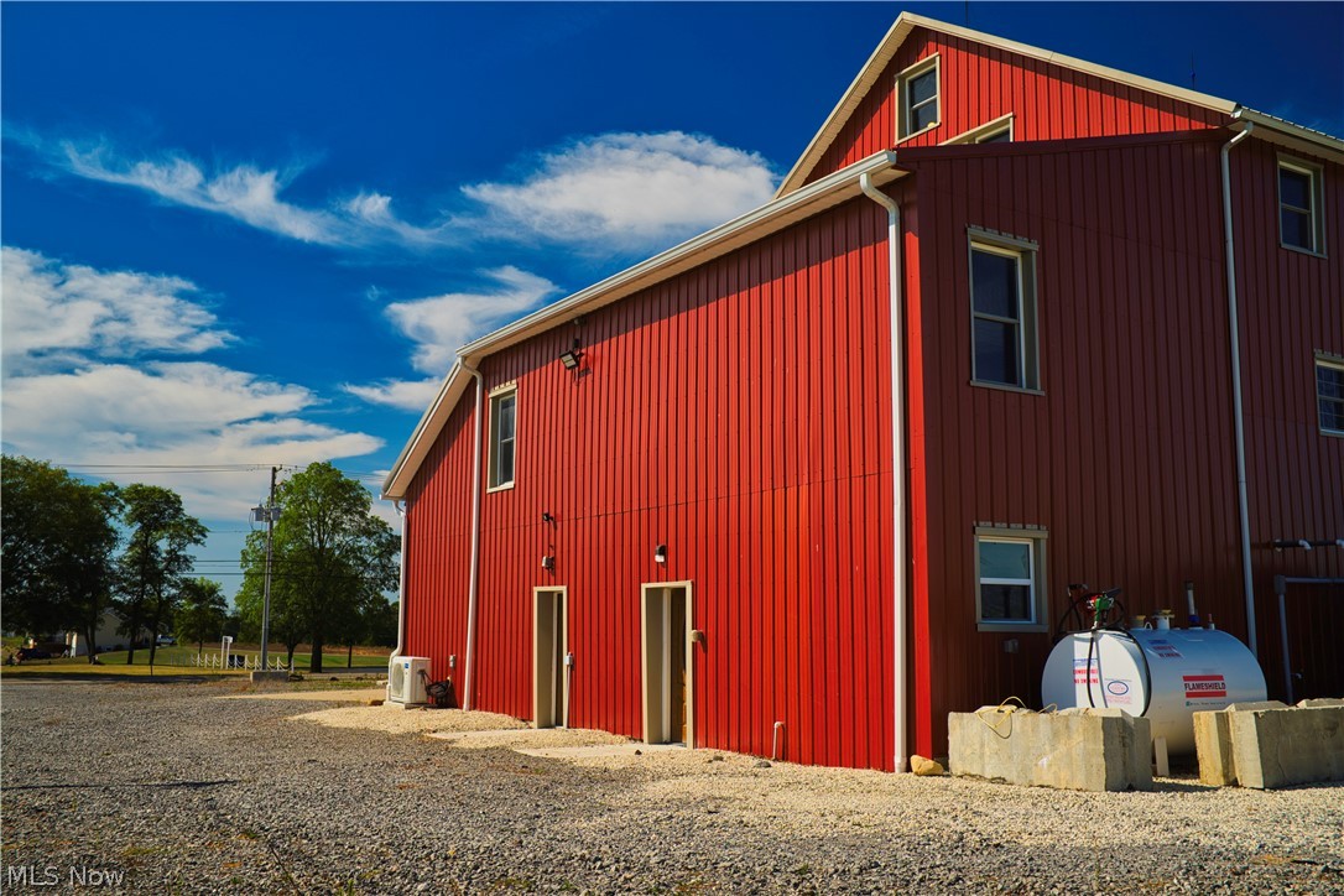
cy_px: 448
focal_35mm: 35
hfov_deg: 54.4
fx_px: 1307
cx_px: 672
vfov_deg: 37.9
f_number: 5.6
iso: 160
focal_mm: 23
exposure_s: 1/400
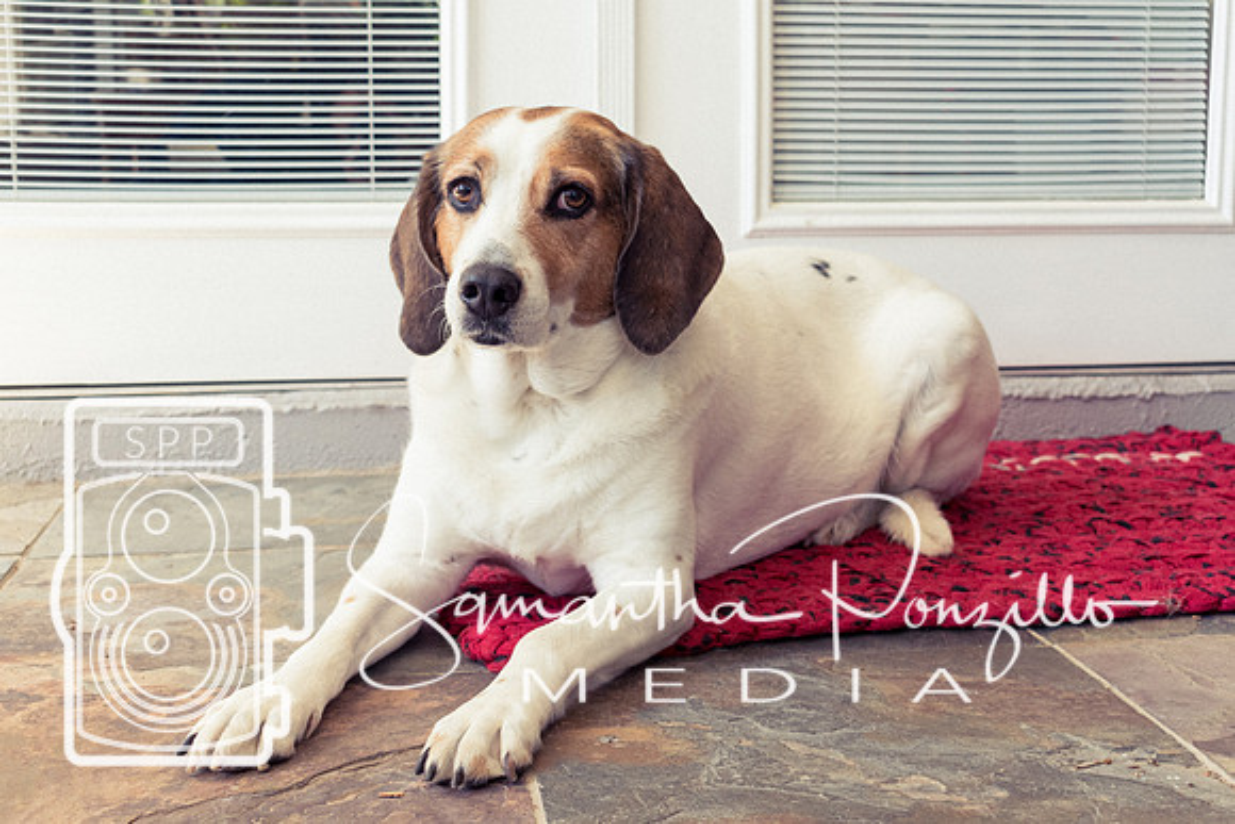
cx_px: 650
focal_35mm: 49
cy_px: 391
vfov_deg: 27.5
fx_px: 1683
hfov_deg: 40.3
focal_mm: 31
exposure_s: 1/125
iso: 400
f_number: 5.6
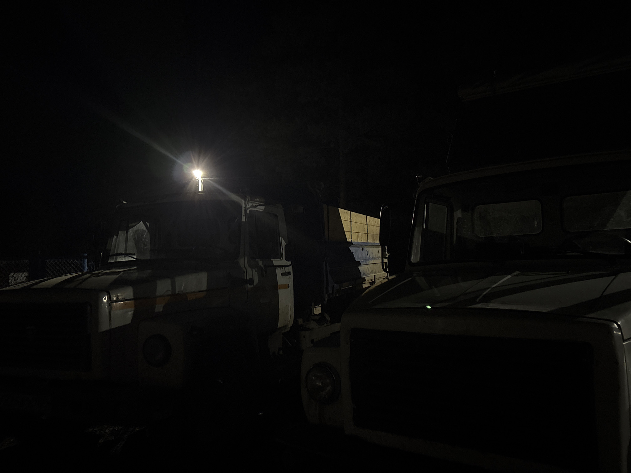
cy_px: 236
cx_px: 316
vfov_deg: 53.1
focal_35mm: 26
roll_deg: +0.4
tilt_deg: +1.5
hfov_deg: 67.3
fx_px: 474
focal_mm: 5.96
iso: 2000
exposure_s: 1/15
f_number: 1.6
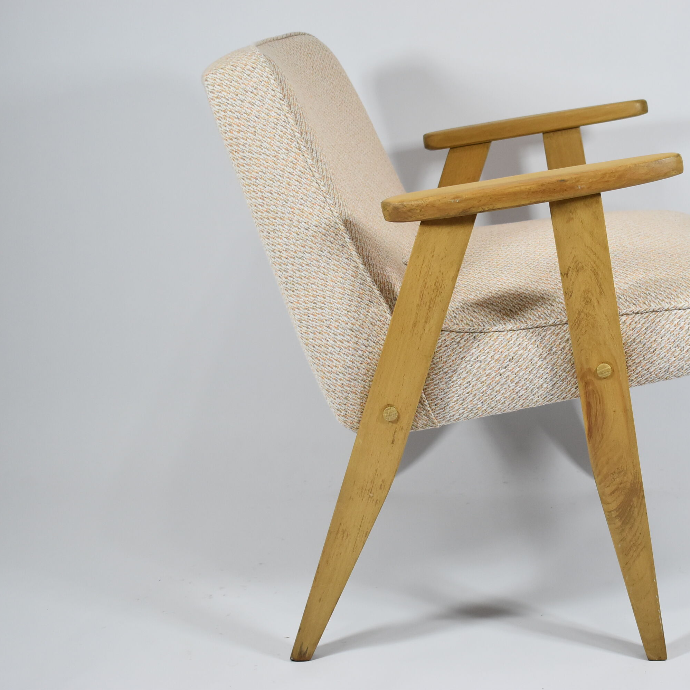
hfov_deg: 26.3
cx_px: 486
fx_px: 1466
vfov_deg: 26.5
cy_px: 345
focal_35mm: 65
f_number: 4.5
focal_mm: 34
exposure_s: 1/125
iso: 900
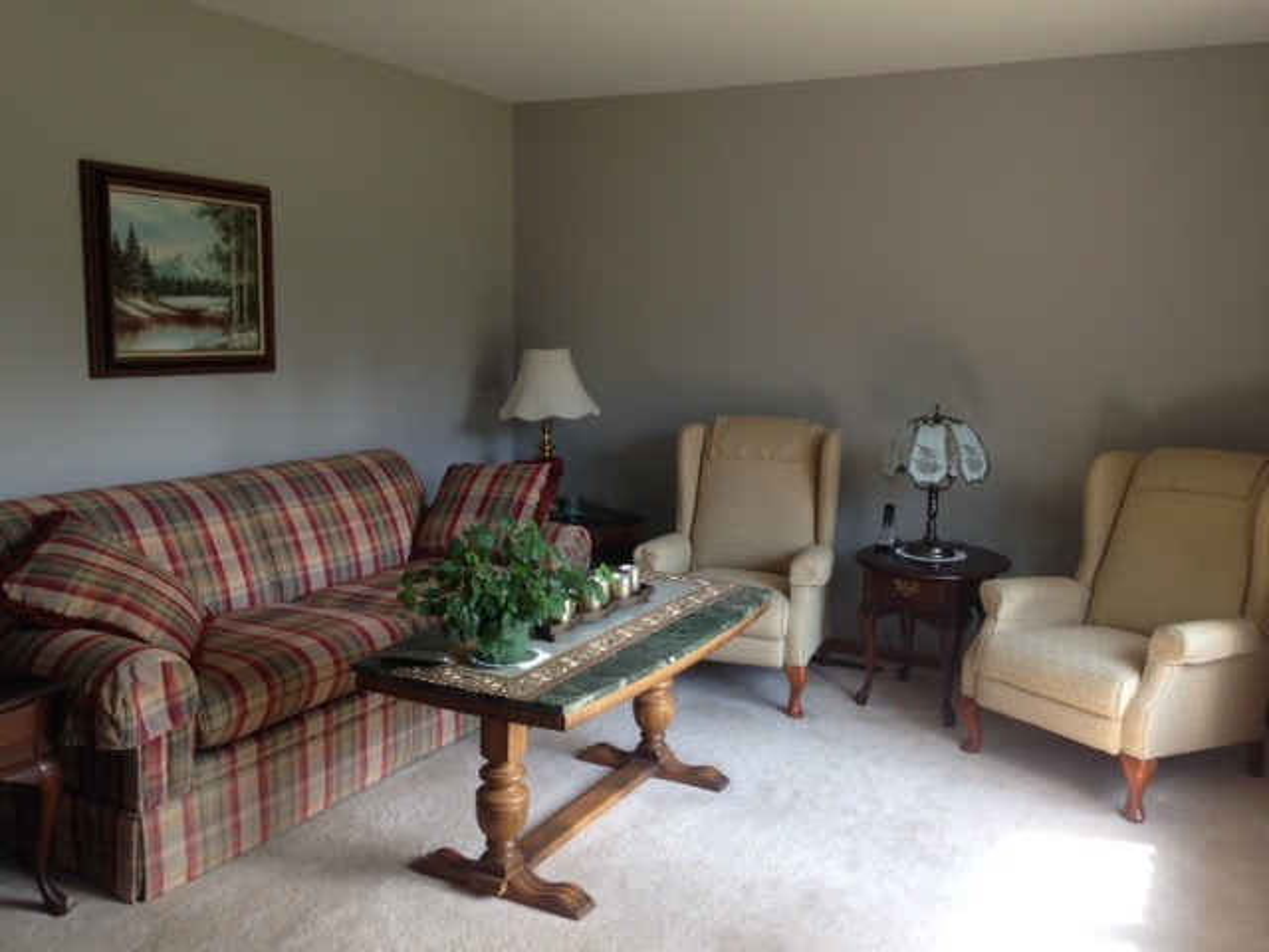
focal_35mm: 33
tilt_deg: -8.9
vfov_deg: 42.9
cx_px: 634
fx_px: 1210
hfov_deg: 55.4
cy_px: 476
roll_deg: -0.2
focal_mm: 4.12
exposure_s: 1/40
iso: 50
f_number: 2.4
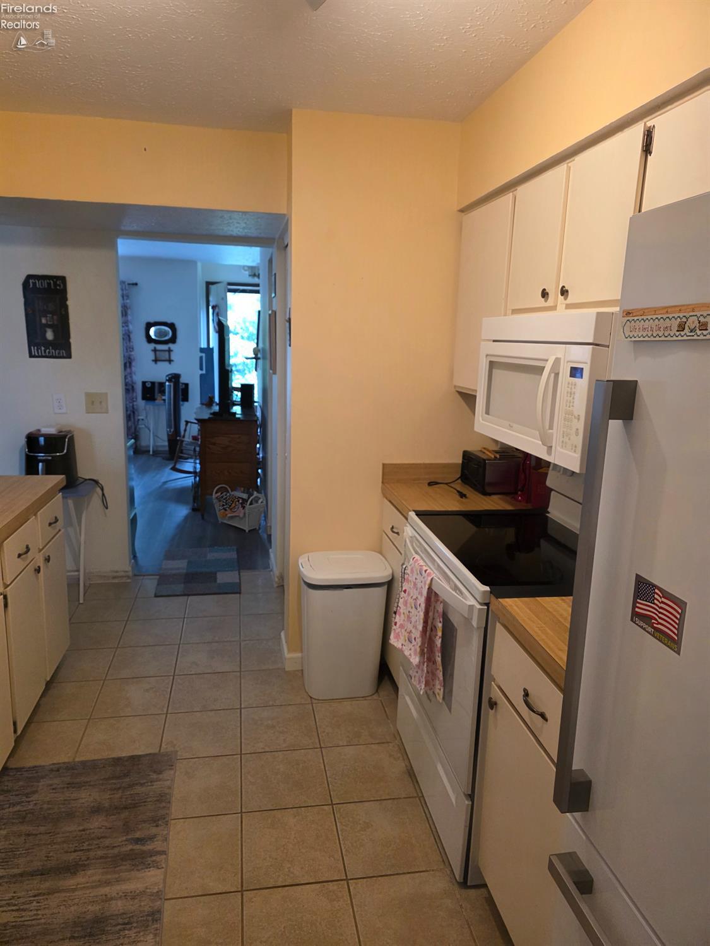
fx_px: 629
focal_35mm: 23
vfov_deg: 73.9
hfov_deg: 58.9
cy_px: 473
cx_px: 355
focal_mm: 6.3
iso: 500
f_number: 1.7
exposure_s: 1/120
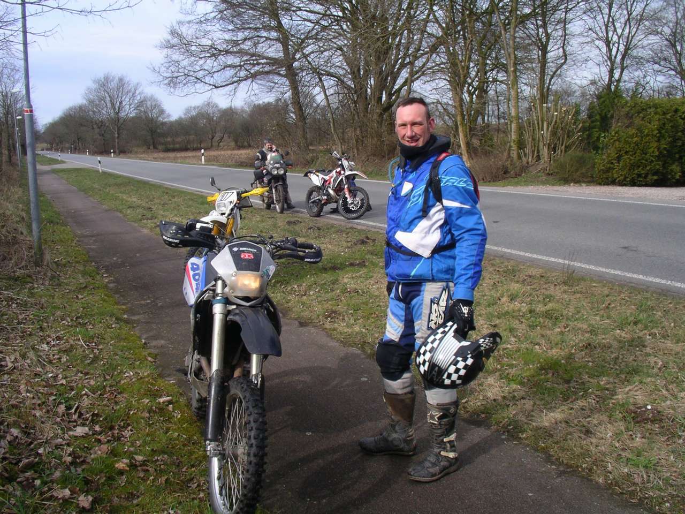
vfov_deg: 38.7
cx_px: 342
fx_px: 732
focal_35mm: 37
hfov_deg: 50.1
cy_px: 257
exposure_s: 1/100
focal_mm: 5.7
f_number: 6.9
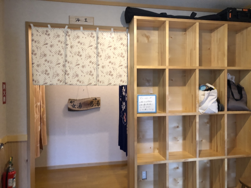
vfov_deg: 49.7
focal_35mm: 28
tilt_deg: +0.4
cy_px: 94
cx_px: 126
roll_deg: -1.8
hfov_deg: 63.4
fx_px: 203
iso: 80
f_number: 1.8
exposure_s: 1/7
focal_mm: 3.99
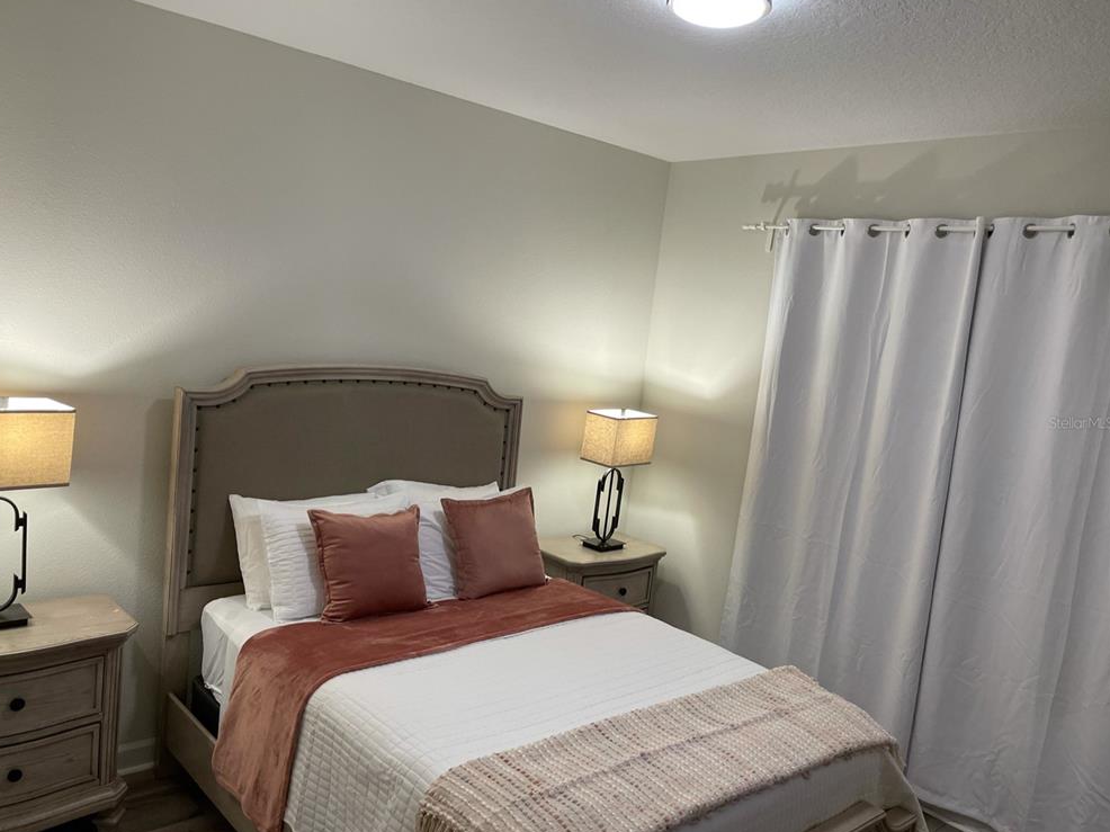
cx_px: 540
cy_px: 423
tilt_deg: -7.3
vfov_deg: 51.3
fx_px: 866
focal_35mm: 27
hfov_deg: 65.3
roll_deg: -6.1
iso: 125
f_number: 1.6
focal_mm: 4.2
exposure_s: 1/120
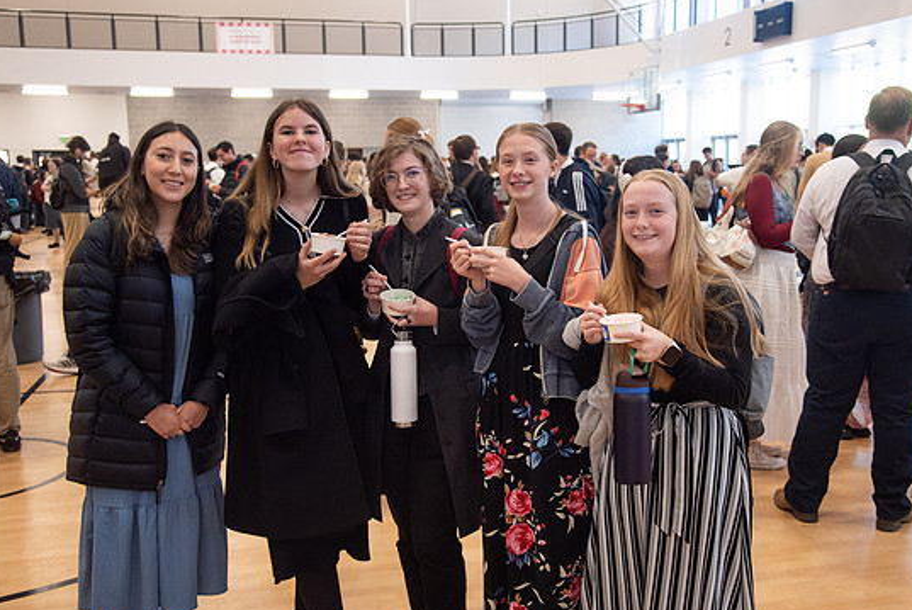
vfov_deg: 35.1
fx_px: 963
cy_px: 291
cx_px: 494
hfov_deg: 50.6
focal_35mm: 38
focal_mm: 32
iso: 1250
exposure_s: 1/200
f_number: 4
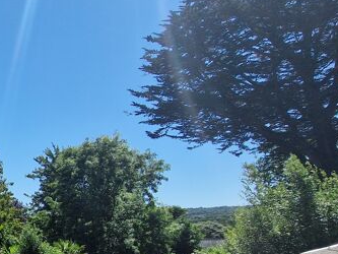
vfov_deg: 34.8
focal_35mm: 39
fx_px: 381
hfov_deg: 34.3
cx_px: -99
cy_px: 228
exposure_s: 1/2960
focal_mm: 2.2
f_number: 2.2
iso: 50
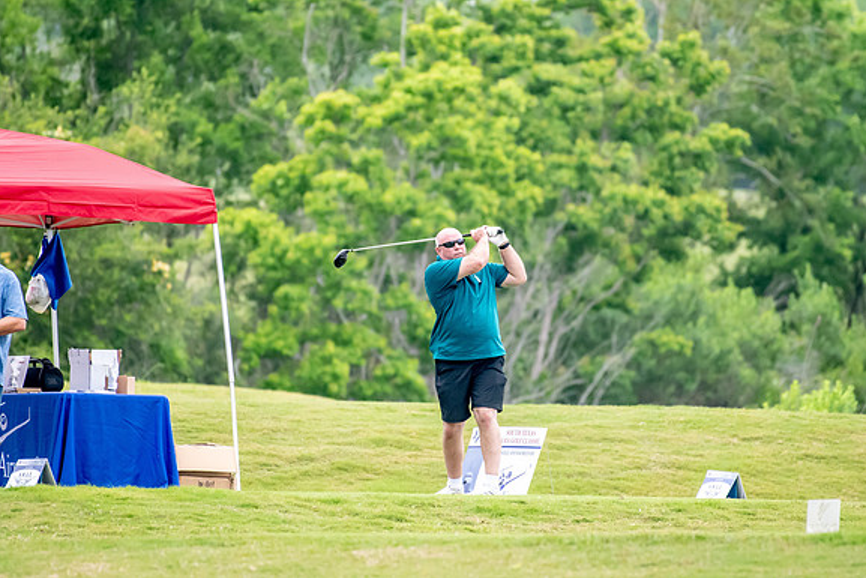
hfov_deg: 2.7
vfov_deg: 1.8
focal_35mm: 754
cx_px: 434
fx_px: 18141
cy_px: 289
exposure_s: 1/2000
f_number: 5.6
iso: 3200
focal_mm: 500
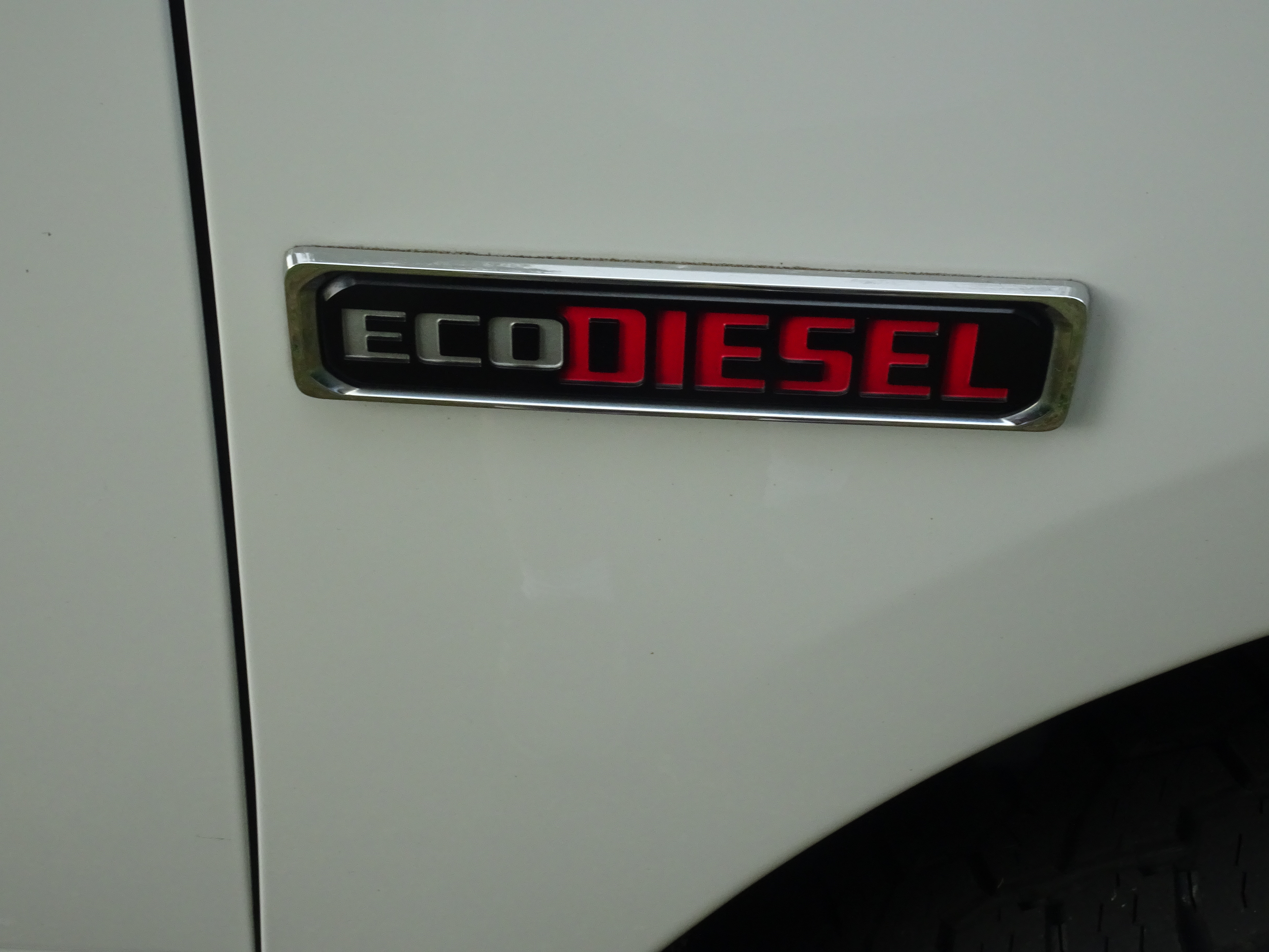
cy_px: 476
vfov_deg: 30.3
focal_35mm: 48
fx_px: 1760
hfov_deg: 39.7
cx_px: 634
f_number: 4.5
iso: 320
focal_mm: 8.18
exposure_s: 1/50
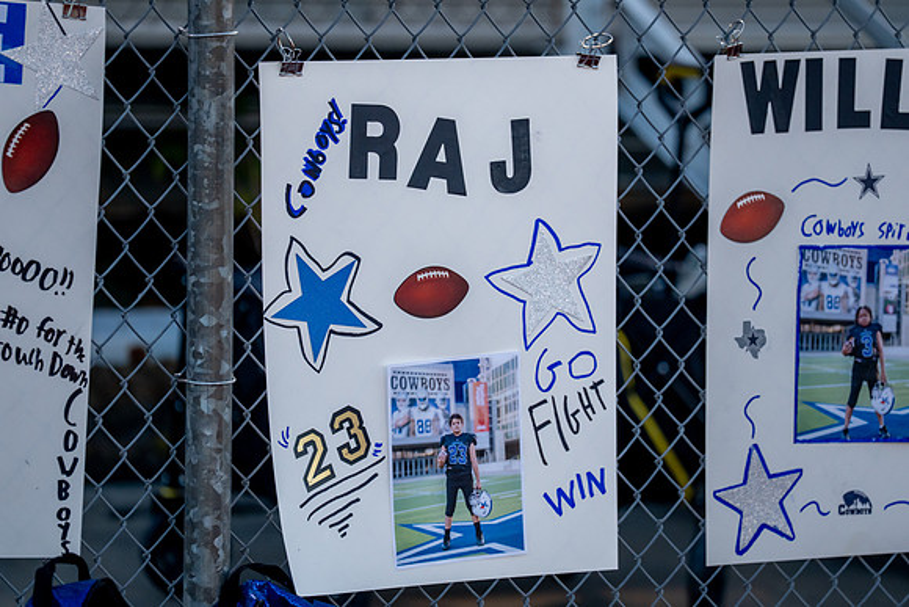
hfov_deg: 9.4
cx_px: 457
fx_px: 5530
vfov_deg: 6.3
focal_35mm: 219
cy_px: 340
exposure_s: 1/1250
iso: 1000
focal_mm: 178
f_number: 2.8
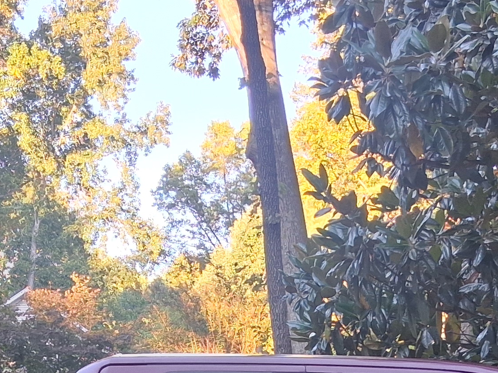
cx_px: 256
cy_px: 572
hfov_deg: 20.7
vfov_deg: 14.4
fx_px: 1366
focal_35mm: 95
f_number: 1.8
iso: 160
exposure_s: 1/100
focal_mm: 3.98
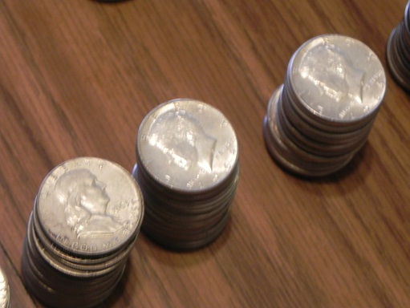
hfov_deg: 12.2
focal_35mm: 162
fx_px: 1920
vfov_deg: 9.2
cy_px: 154
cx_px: 205
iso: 400
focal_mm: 28.8
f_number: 4.5
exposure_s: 1/18.4
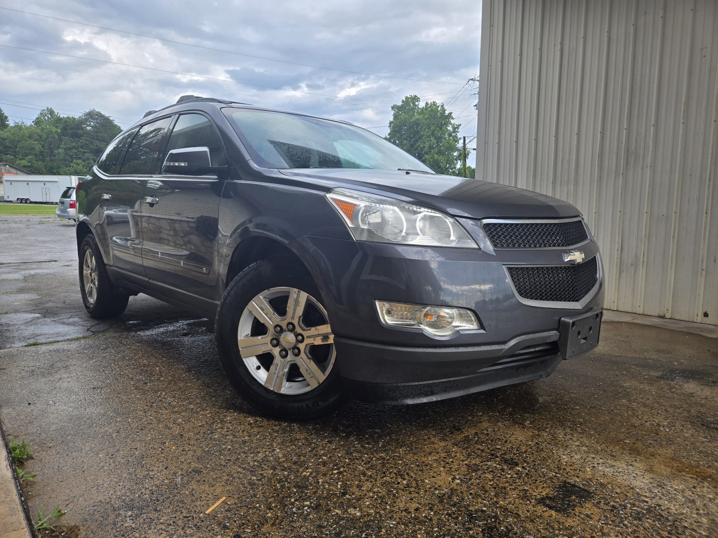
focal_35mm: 23
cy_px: 269
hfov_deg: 73.9
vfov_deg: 58.9
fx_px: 477
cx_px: 359
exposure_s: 1/624
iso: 25
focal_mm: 5.4
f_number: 1.8
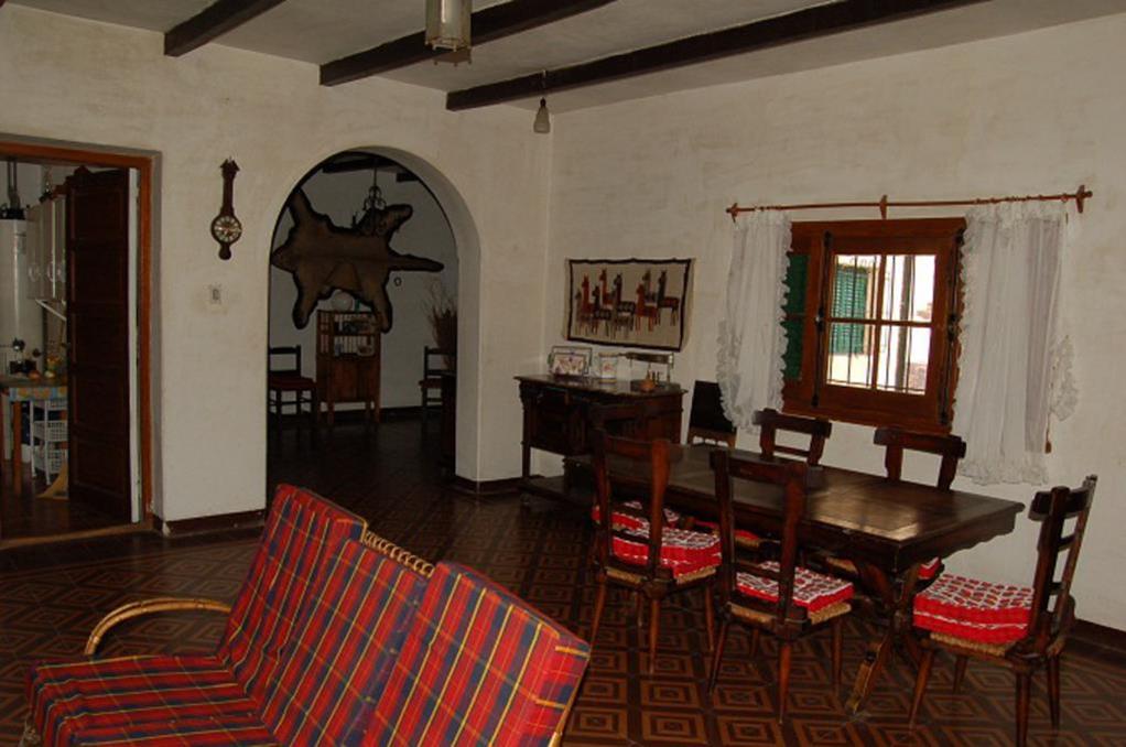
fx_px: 843
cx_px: 563
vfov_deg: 47.8
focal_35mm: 27
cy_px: 374
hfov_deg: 67.5
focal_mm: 18
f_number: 7.1
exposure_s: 1/60
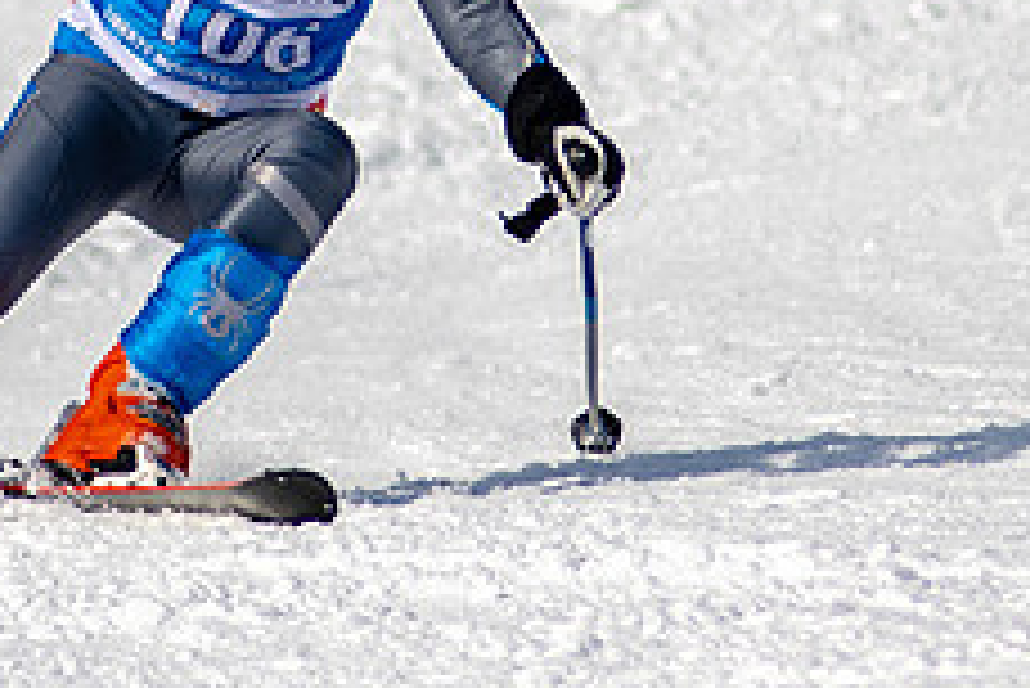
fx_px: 53363
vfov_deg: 0.7
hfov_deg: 1.1
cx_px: 331
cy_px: -142
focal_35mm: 1864
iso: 100
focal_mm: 300
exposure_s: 1/6400
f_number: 2.8
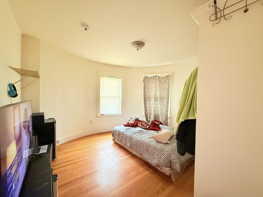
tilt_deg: -0.1
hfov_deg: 102.1
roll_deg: -1.1
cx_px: 132
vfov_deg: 85.7
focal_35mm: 14
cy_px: 98
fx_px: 106
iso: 800
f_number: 2.2
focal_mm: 2.22
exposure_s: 1/60
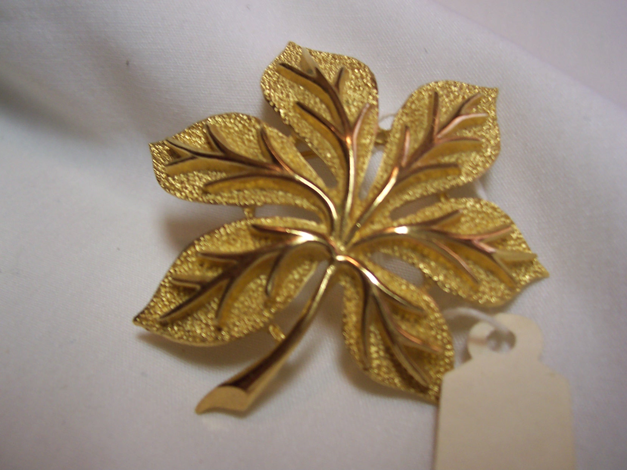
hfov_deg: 50.1
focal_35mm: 37
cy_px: 235
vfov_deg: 38.7
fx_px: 670
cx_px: 314
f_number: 2.8
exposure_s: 1/60
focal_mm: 5.6
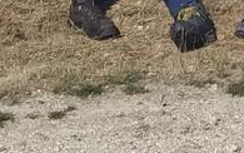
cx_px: 186
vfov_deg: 6.7
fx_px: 1111
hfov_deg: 12.5
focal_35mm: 167
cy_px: -390
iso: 100
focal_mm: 3.94
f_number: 1.9
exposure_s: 1/3140
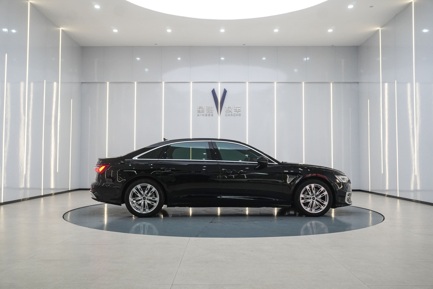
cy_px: 144
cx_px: 216
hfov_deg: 57.2
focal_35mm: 33
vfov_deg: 40.0
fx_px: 397
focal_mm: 22
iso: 800
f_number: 6.3
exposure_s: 1/80
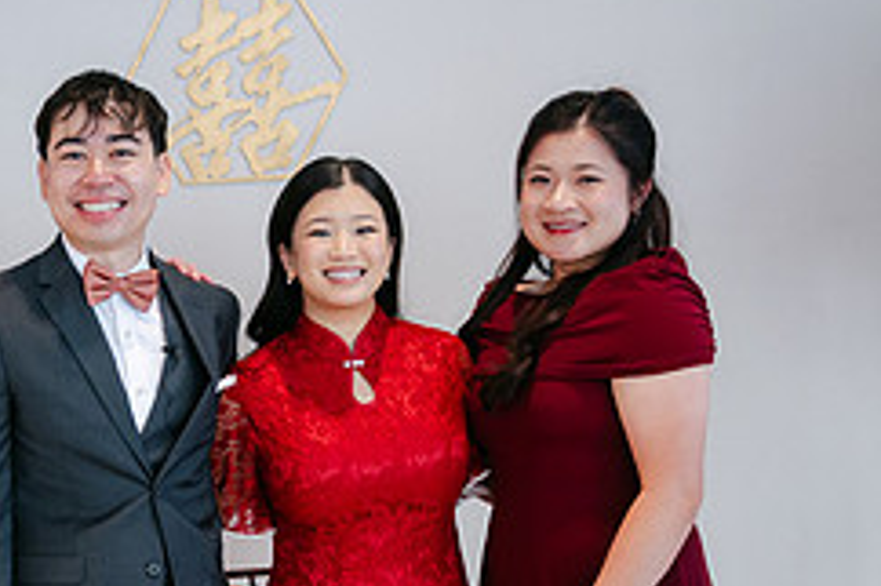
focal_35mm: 67
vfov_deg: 19.7
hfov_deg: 29.4
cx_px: 175
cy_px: 590
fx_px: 1638
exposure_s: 1/100
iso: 800
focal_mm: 28
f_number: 4
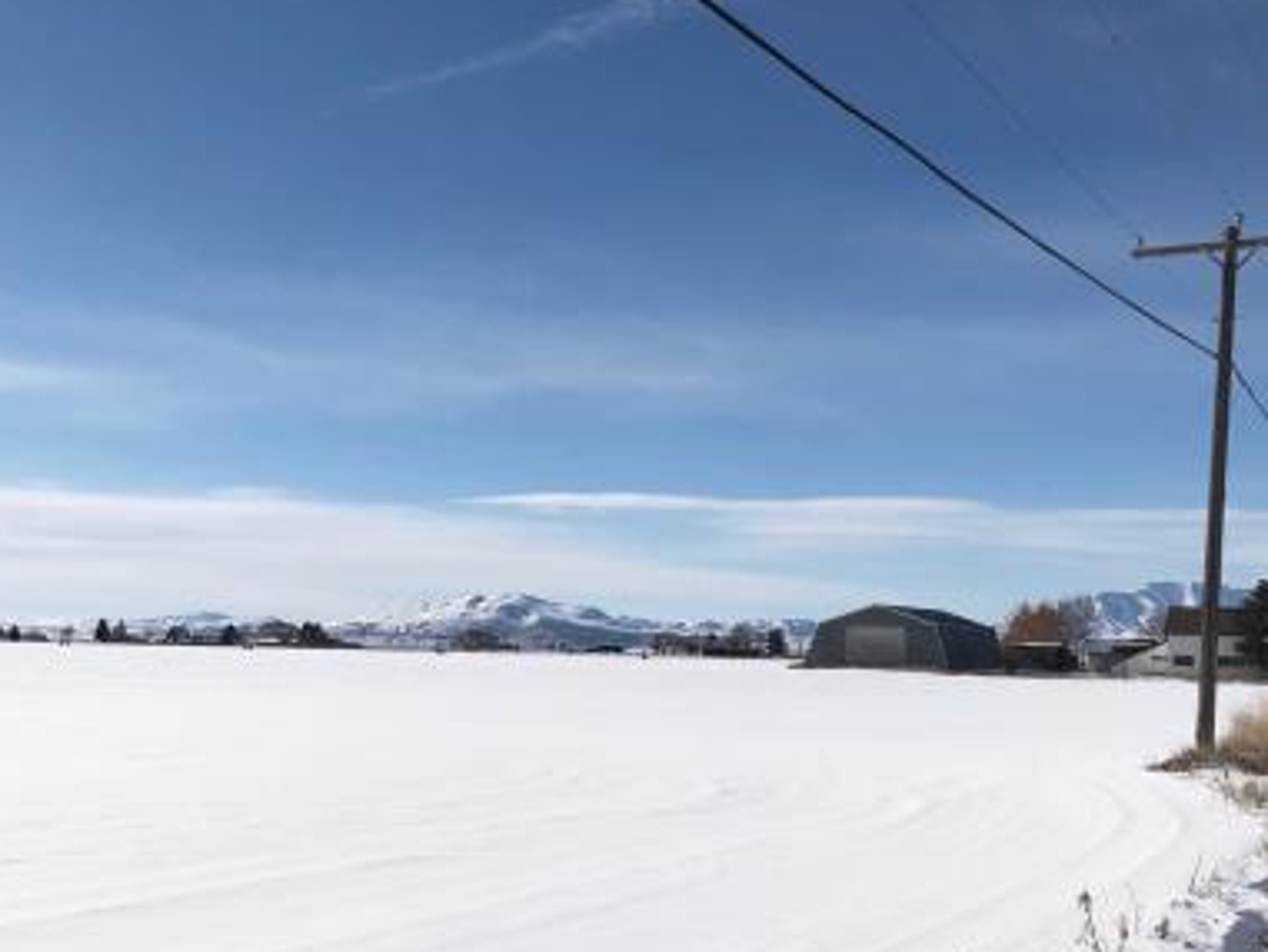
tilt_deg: +0.5
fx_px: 1722
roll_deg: -1.9
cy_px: 669
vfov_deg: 30.6
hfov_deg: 39.8
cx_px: 393
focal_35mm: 47
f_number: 1.8
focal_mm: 3.99
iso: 25
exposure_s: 1/9615
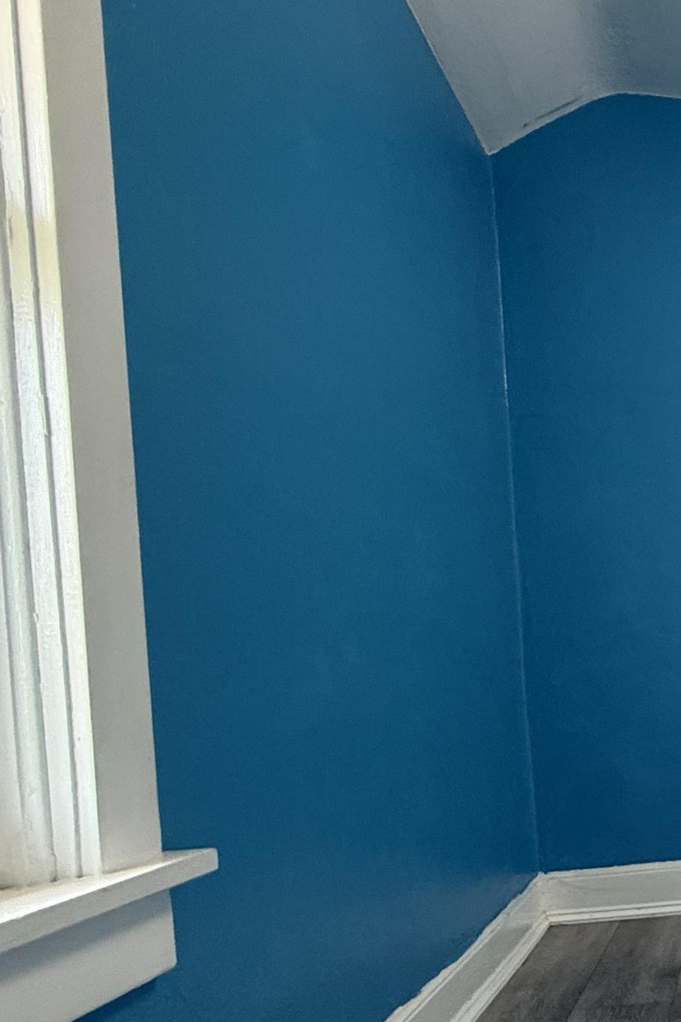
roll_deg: +2.5
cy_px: 669
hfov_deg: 27.5
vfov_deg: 54.8
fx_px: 965
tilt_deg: -1.4
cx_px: 1009
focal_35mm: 34
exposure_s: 1/60
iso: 250
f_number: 2.2
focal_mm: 2.22
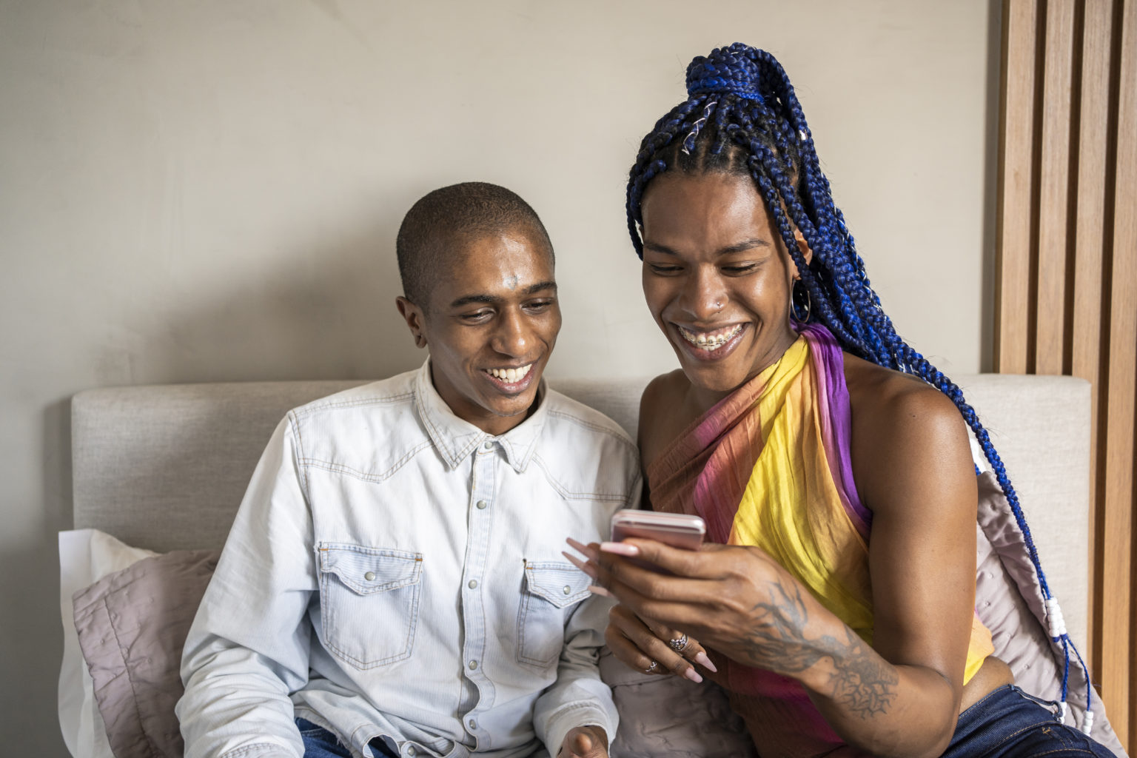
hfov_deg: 54.4
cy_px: 379
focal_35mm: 35
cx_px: 568
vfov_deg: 37.9
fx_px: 1105
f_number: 3.5
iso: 1000
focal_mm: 35
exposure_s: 1/250
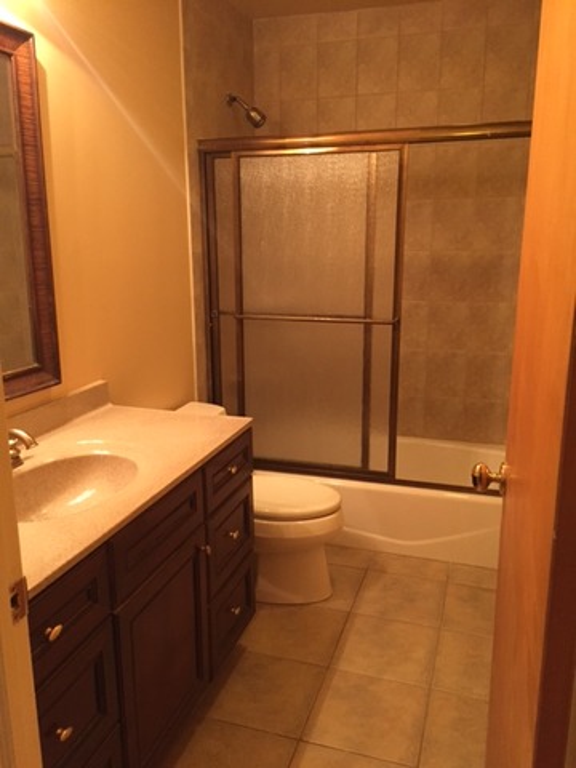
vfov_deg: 61.7
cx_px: 288
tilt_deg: -12.3
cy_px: 384
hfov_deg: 48.2
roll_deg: +0.6
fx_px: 643
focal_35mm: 29
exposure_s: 1/30
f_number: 2.2
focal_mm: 4.15
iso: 250
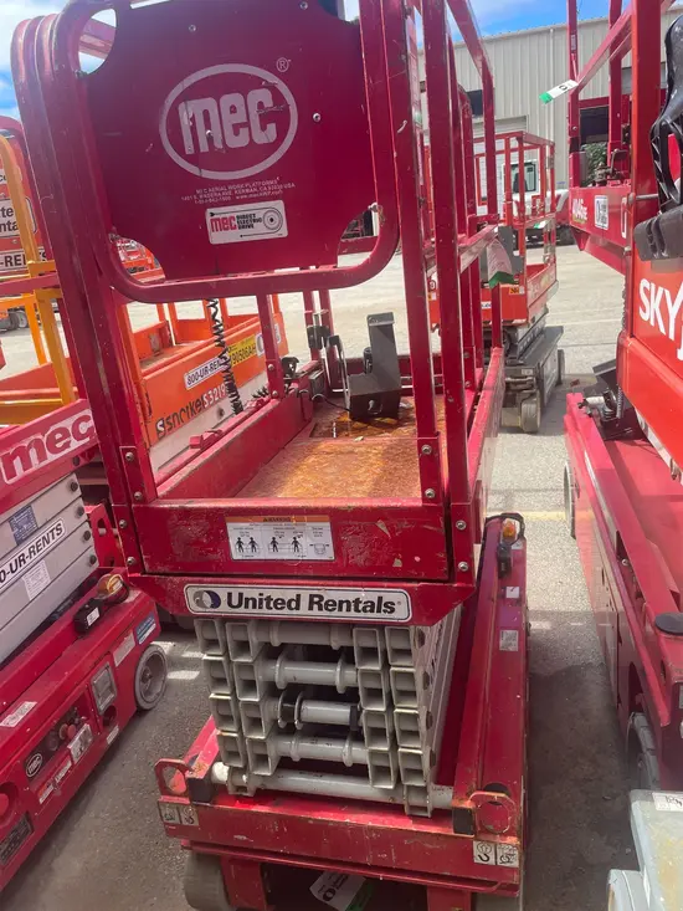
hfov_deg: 53.1
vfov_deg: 67.3
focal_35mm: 26
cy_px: 456
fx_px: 684
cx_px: 342
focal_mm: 4.2
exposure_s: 1/882
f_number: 1.6
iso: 32
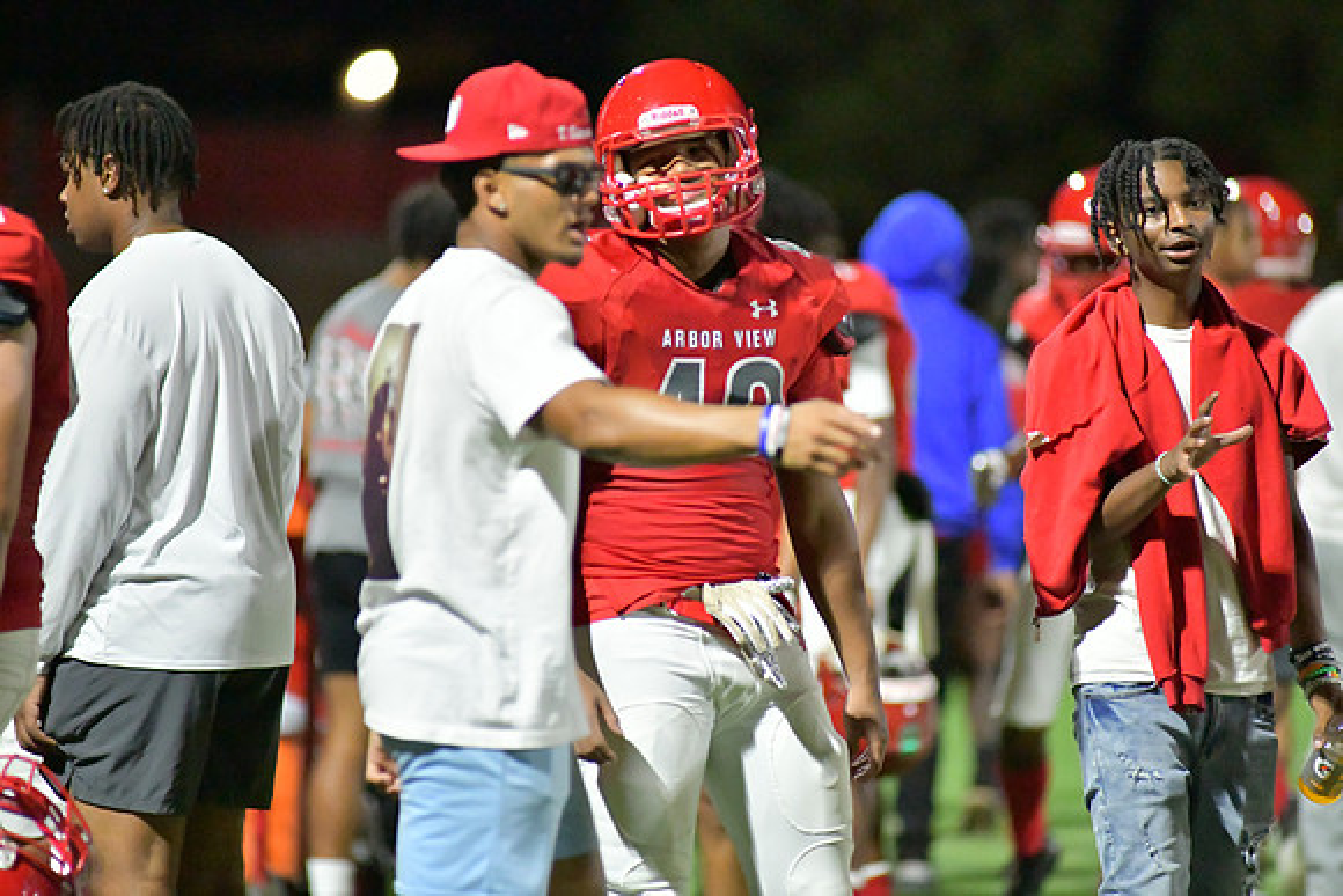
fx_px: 11194
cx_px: 672
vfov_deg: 4.6
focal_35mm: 300
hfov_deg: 6.9
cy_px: 448
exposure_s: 1/1250
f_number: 3.5
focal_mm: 300
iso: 22800
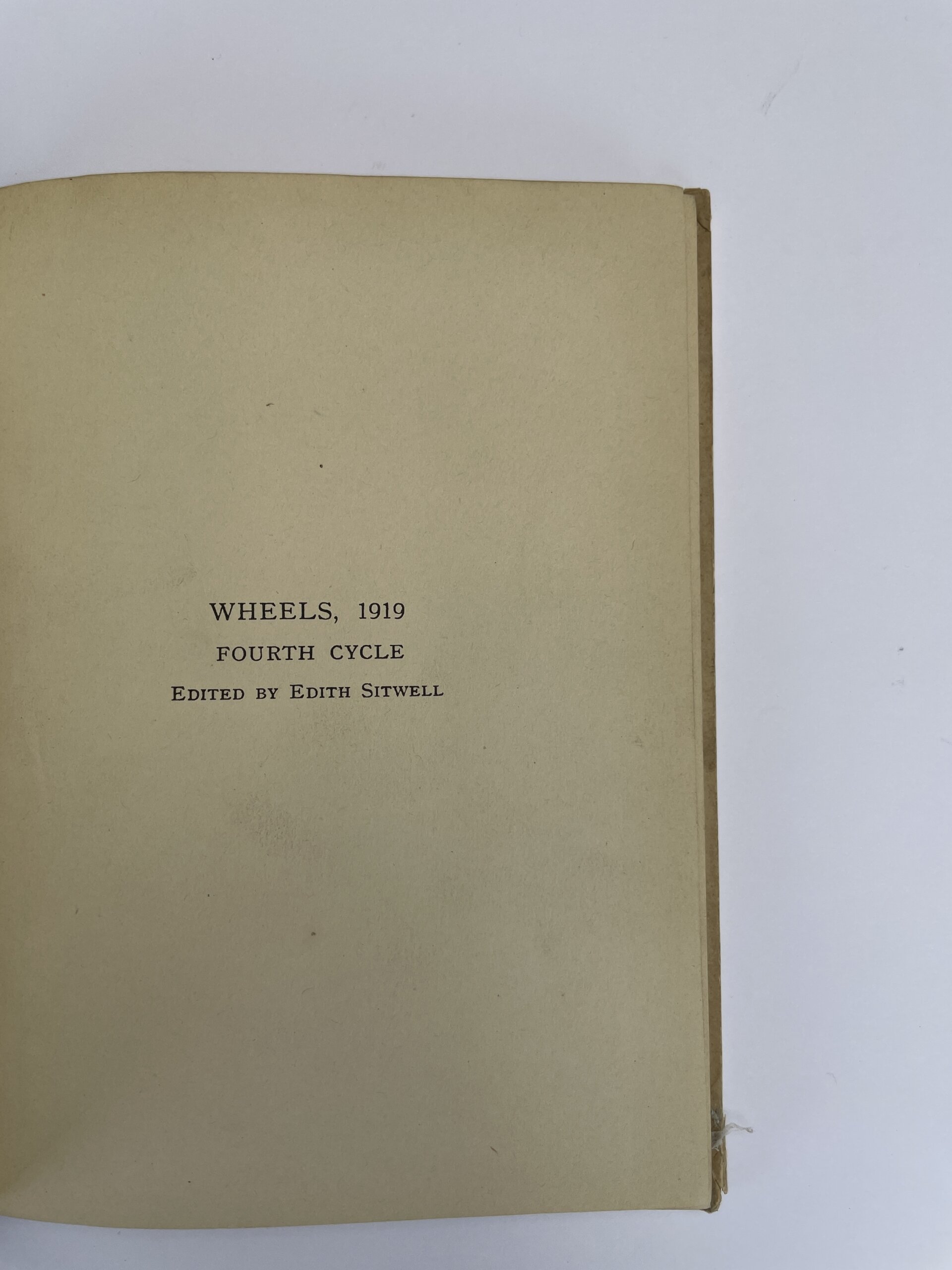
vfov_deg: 67.3
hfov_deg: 53.1
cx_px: 476
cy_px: 635
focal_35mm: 26
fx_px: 953
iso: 32
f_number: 1.6
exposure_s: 1/796
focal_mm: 4.2
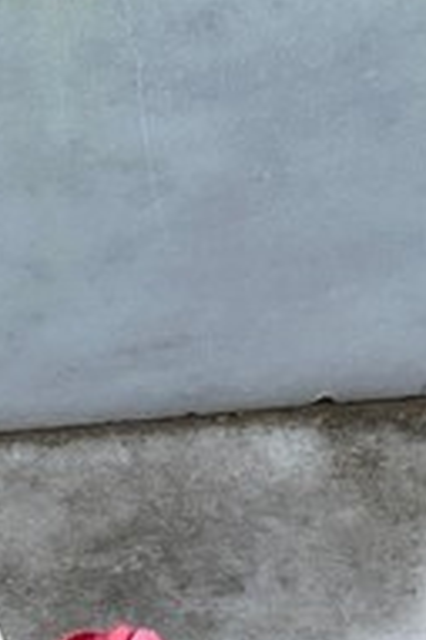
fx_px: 3627
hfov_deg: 6.6
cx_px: 728
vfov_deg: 8.9
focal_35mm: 204
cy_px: -1022
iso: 32
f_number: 1.8
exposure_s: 1/1016
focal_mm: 4.25
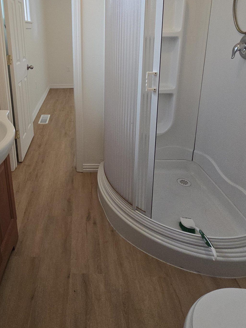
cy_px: 86
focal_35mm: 22
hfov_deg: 58.6
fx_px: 208
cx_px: 69
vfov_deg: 71.6
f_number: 2.2
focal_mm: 2.2
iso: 64
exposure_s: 1/60
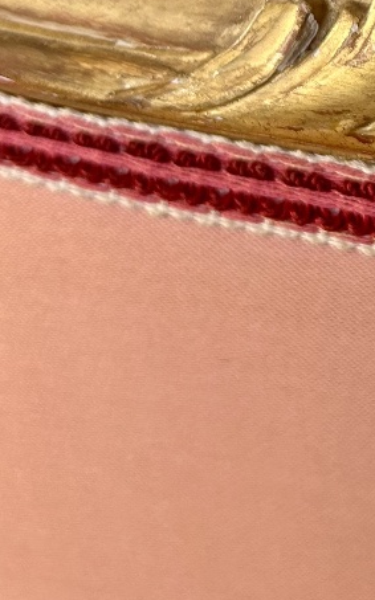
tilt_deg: -19.8
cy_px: 4
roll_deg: +1.1
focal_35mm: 73
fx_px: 1194
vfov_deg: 26.7
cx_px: 531
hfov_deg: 16.5
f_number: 1.5
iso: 125
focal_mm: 5.7
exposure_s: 1/121
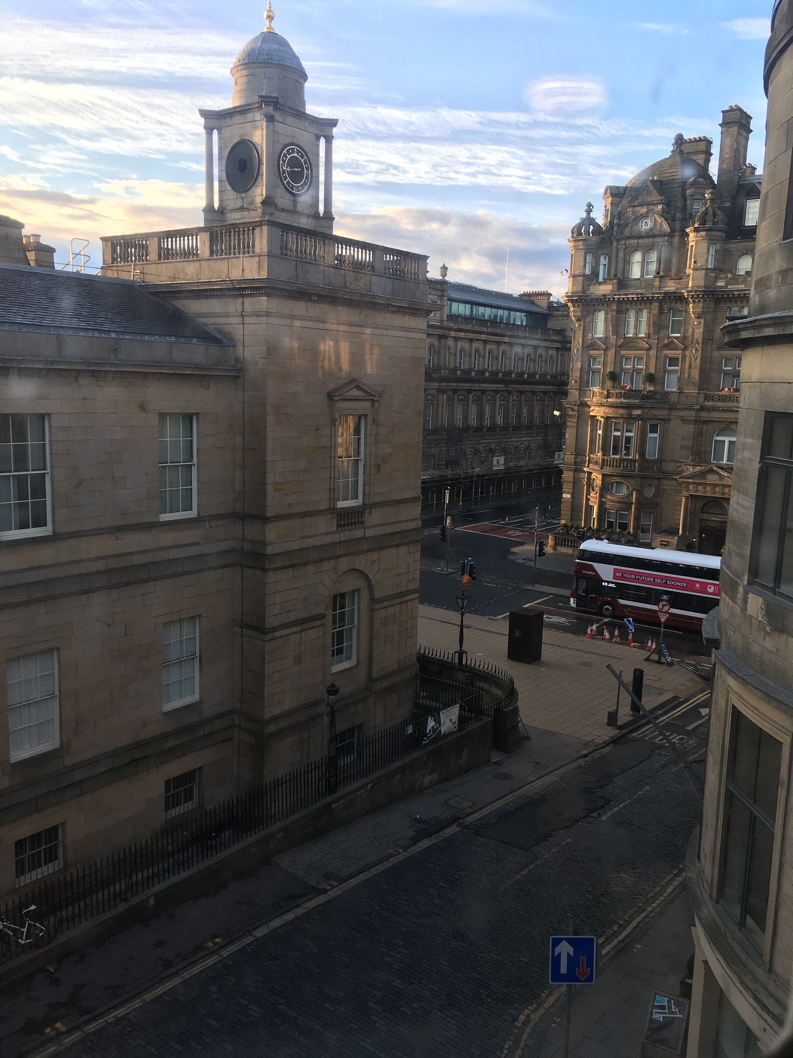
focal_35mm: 29
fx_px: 886
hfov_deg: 48.2
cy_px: 529
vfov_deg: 61.7
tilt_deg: -9.5
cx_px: 396
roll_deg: -1.5
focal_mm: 4.15
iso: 25
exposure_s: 1/147
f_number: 2.2
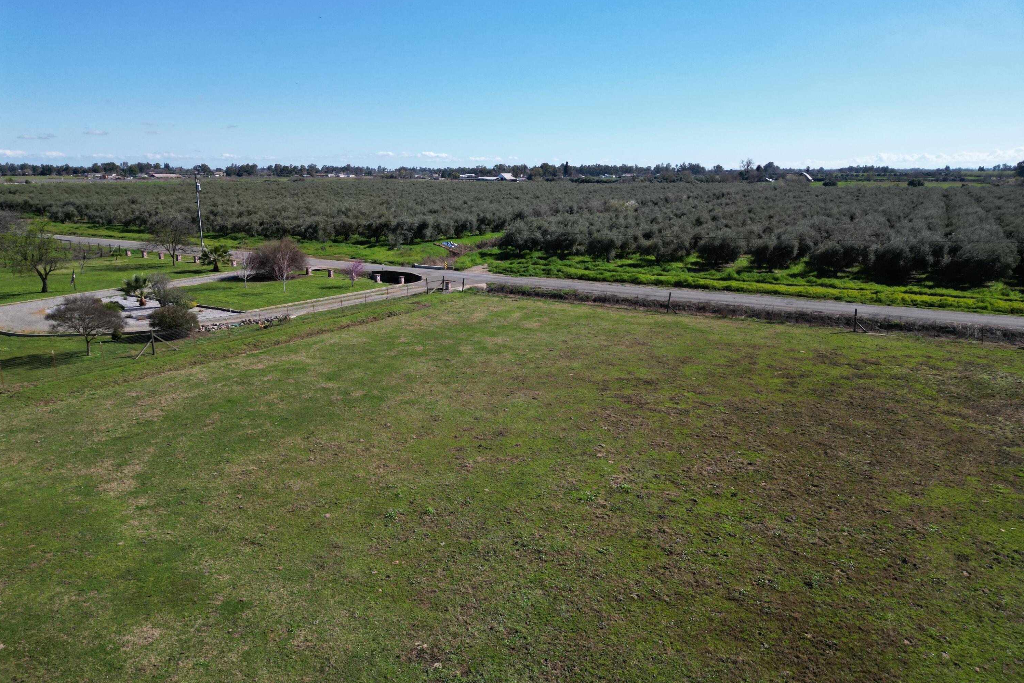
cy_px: 332
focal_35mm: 25
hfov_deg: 71.5
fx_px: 711
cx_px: 511
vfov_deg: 51.3
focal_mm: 6.72
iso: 120
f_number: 1.7
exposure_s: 1/3000
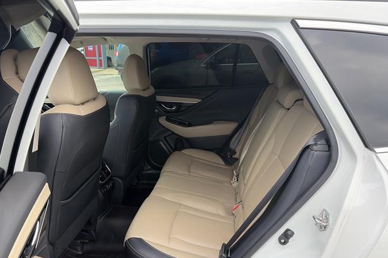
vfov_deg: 46.3
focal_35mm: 28
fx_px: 302
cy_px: 147
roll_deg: +0.0
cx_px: 192
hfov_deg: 65.5
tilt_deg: -18.4
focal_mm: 5.96
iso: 64
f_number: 1.6
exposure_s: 1/402
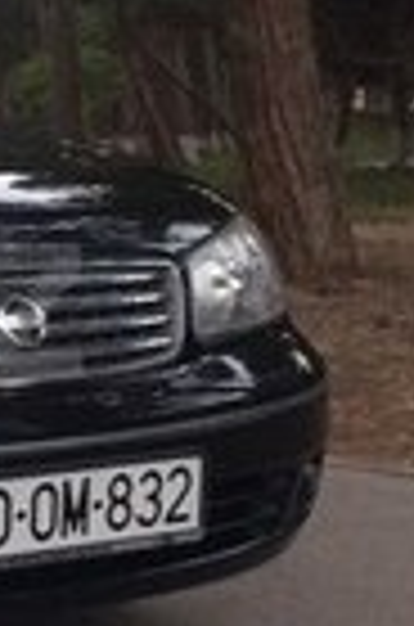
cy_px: 311
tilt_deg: -4.1
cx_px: -378
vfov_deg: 19.0
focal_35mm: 108
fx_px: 1872
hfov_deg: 11.5
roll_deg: +1.8
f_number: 2.2
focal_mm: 4.15
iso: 160
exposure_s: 1/33
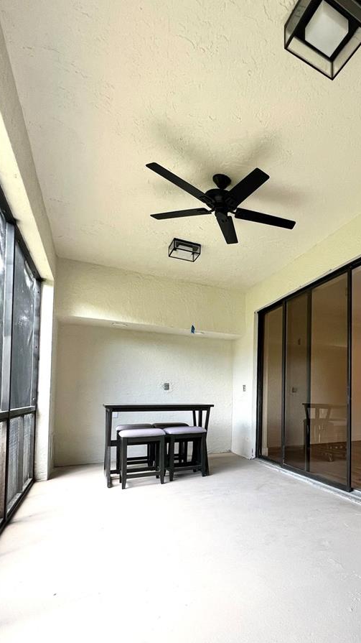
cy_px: 385
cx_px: 318
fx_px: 324
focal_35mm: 19
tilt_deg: +3.5
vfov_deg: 88.5
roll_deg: +1.2
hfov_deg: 52.1
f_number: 1.8
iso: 50
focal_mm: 1.57
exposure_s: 1/99
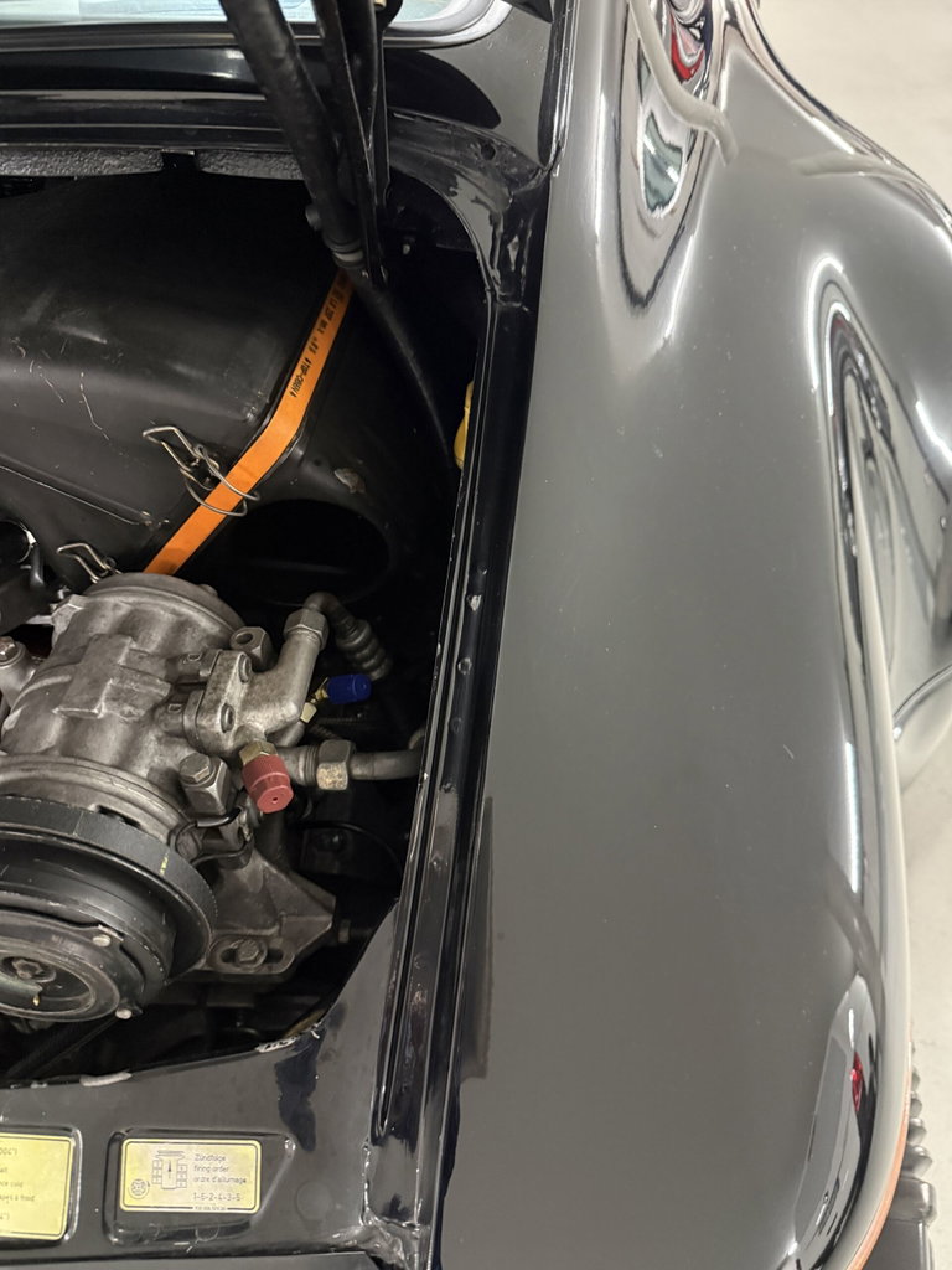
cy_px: 635
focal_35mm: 24
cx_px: 476
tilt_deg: -46.6
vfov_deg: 71.6
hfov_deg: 56.8
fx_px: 880
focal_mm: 6.76
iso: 1000
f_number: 1.78
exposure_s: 1/33
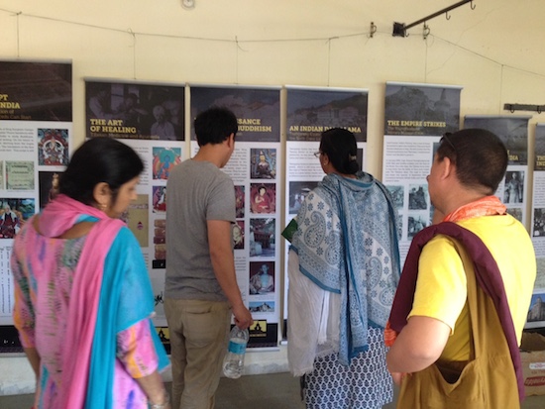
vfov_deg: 40.7
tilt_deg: -2.8
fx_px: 551
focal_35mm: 35
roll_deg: -2.8
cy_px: 204
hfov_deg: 52.6
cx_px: 272
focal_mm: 4.28
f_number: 2.4
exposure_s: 1/20
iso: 200
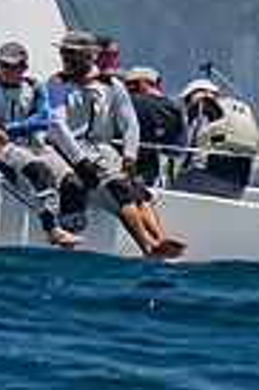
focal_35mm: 3596
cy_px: -4
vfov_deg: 0.6
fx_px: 38902
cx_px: 285
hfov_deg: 0.4
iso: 400
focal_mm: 400
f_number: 6.3
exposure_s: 1/2500
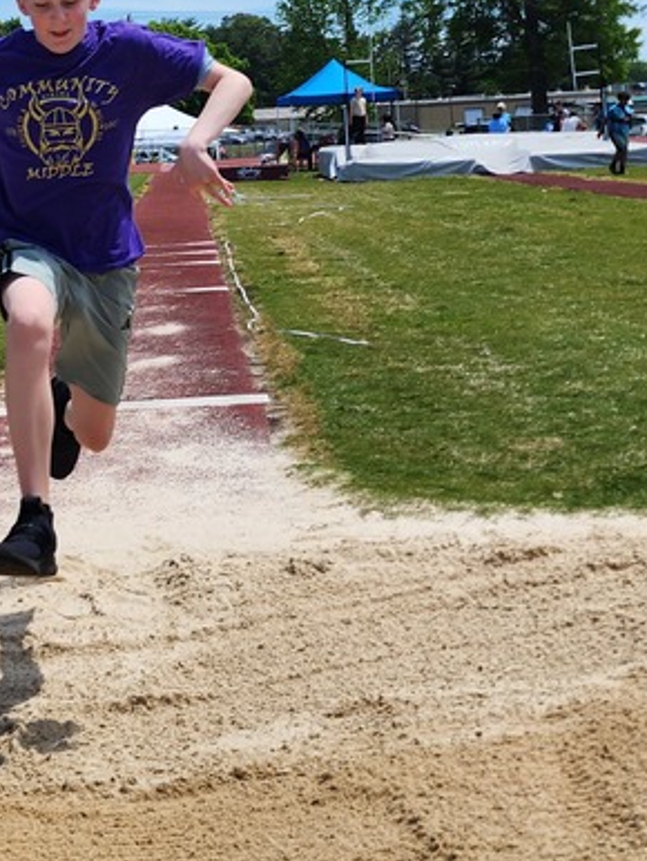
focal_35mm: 61
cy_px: 114
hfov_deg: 23.7
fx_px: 1519
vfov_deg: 30.5
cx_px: 134
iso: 12
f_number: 1.8
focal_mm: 6.4
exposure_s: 1/1668
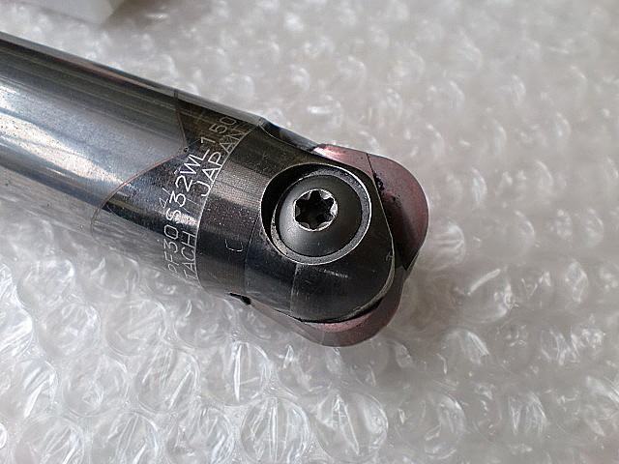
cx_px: 310
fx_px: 626
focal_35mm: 35
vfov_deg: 40.7
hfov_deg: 52.6
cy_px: 232
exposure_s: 1/80
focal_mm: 6.3
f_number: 3.1
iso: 64
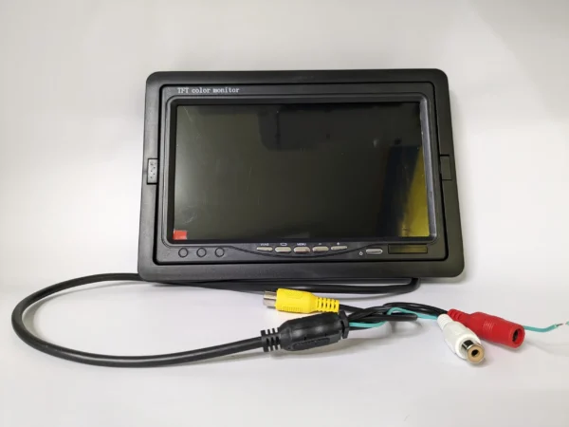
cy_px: 214
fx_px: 444
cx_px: 284
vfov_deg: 51.4
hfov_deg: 65.3
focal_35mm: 27
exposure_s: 1/25
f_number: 1.73
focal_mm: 4.38
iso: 115
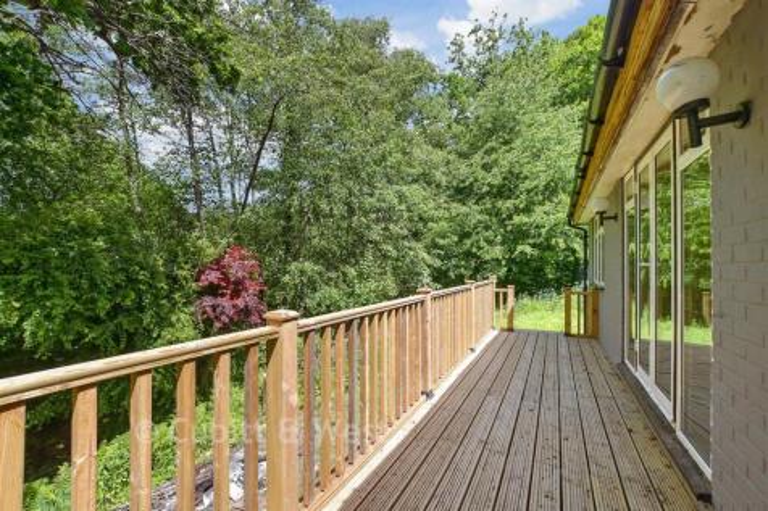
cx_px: 384
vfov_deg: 77.3
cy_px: 256
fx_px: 320
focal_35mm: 15
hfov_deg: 100.4
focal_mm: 10
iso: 160
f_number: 8
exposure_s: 1/200
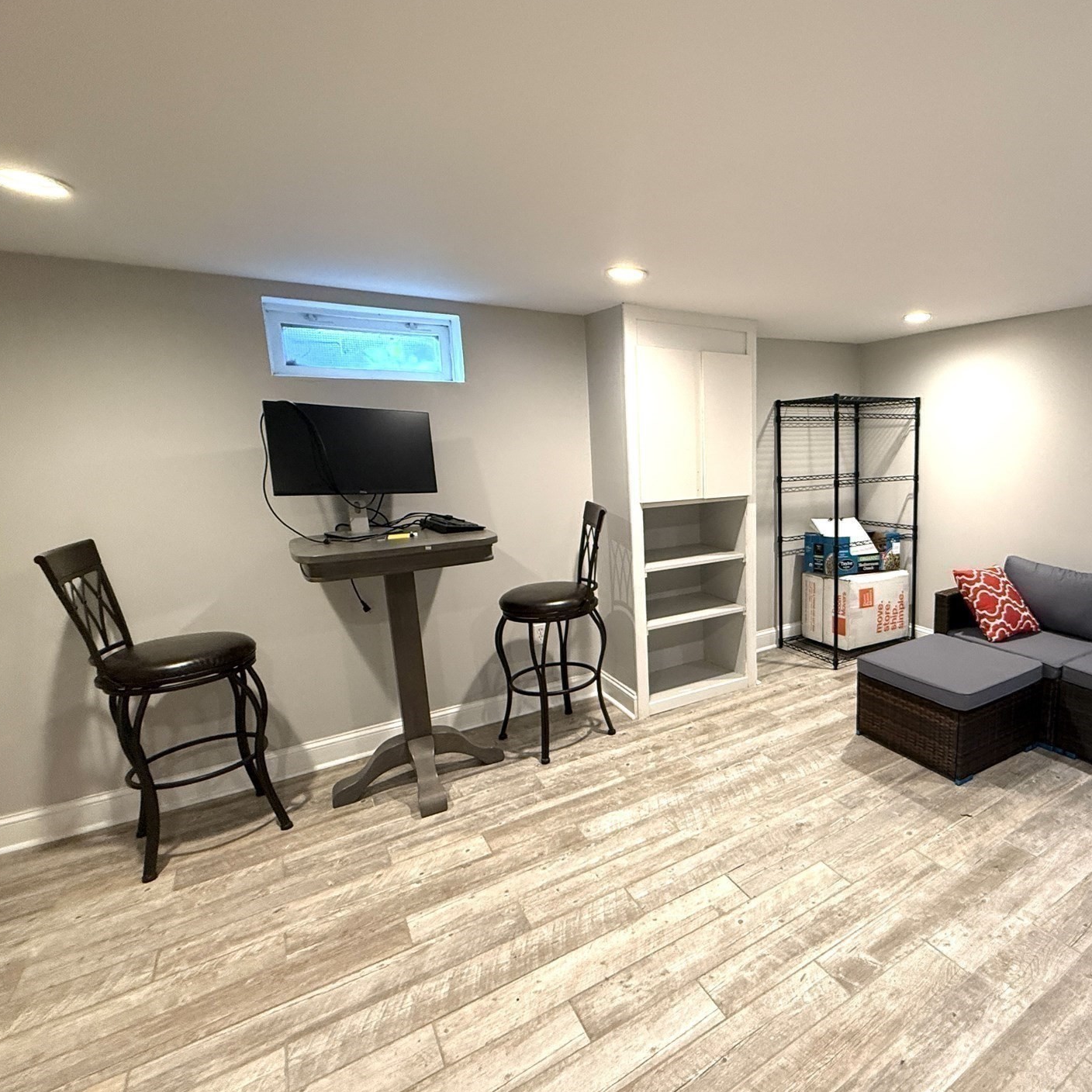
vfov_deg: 80.7
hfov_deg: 77.6
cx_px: 745
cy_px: 548
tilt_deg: -9.8
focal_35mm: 18
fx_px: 642
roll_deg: +0.8
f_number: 2.2
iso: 320
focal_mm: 2.22
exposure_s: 1/60
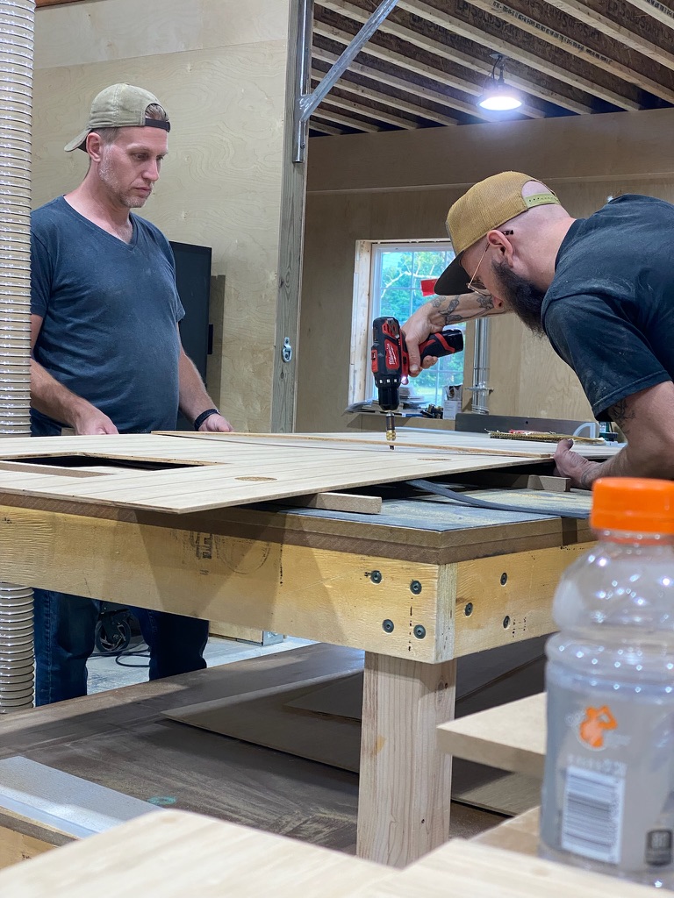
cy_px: 449
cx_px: 337
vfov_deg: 36.8
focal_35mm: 52
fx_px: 1350
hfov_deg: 28.0
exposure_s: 1/120
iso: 125
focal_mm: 6
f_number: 2
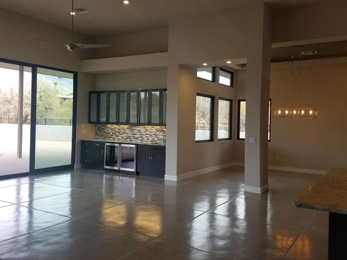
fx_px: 321
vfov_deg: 44.1
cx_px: 166
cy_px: 115
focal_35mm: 32
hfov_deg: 56.8
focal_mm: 4.2
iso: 50
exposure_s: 1/146
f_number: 1.7
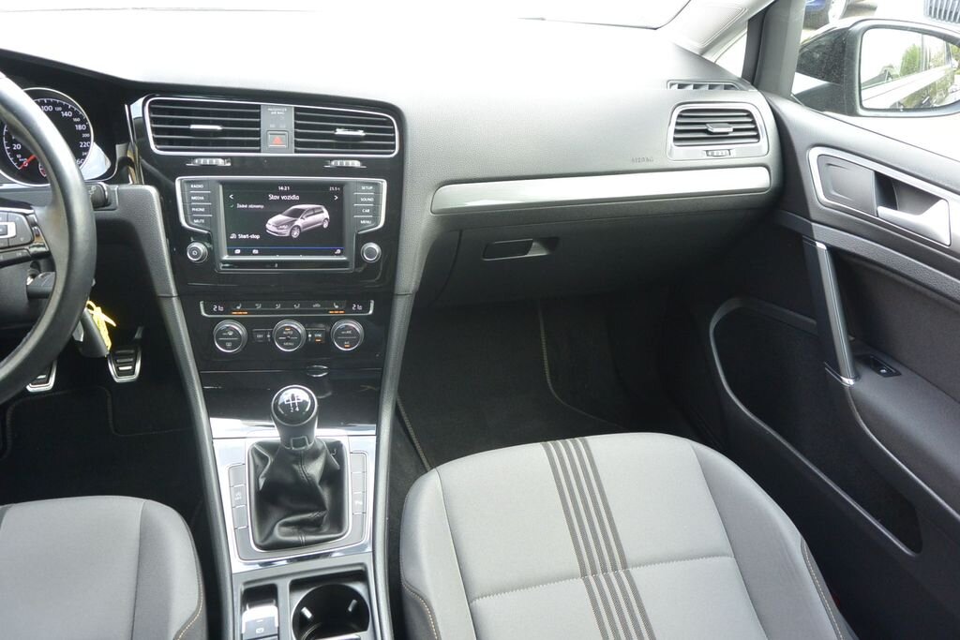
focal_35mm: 27
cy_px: 320
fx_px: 720
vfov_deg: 47.9
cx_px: 480
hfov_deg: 67.4
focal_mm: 10
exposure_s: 1/125
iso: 400
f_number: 3.5
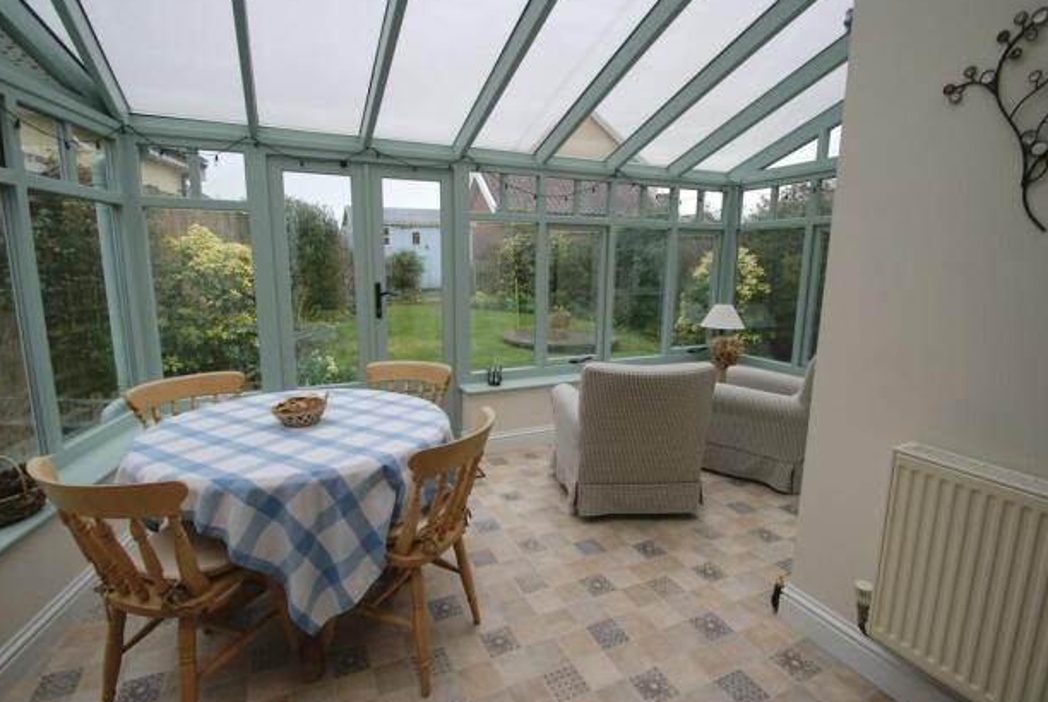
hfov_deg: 96.6
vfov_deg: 73.9
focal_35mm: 16
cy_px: 362
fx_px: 466
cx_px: 515
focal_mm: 10
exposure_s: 1/40
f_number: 4.5
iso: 100
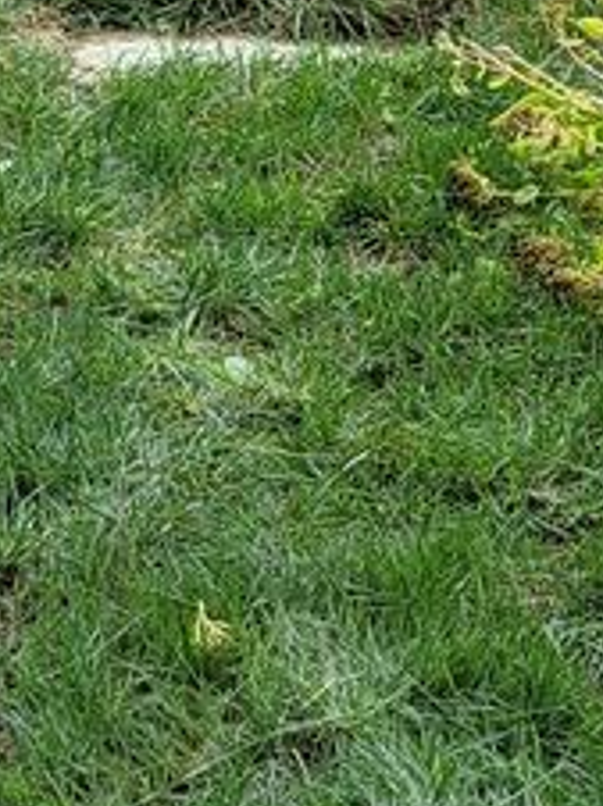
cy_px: 271
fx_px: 3467
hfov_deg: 9.8
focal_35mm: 149
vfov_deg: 13.2
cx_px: -111
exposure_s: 1/138
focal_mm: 6.7
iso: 16
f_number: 1.8
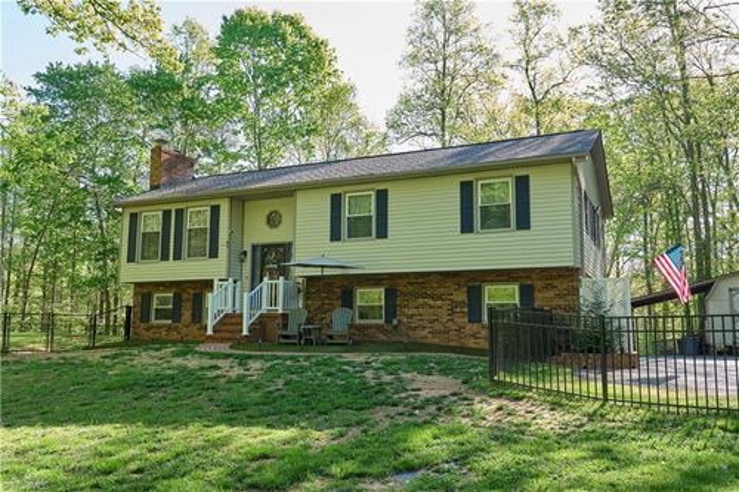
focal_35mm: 32
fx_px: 657
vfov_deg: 41.1
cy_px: 246
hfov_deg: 58.7
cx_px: 370
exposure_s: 1/250
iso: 640
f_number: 6.3
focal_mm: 30
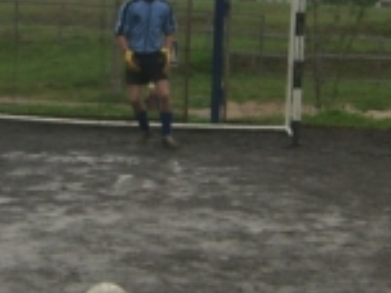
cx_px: 87
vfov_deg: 11.5
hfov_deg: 15.2
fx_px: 1457
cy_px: 93
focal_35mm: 129
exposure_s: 1/136
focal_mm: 5.95
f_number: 5.8
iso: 50
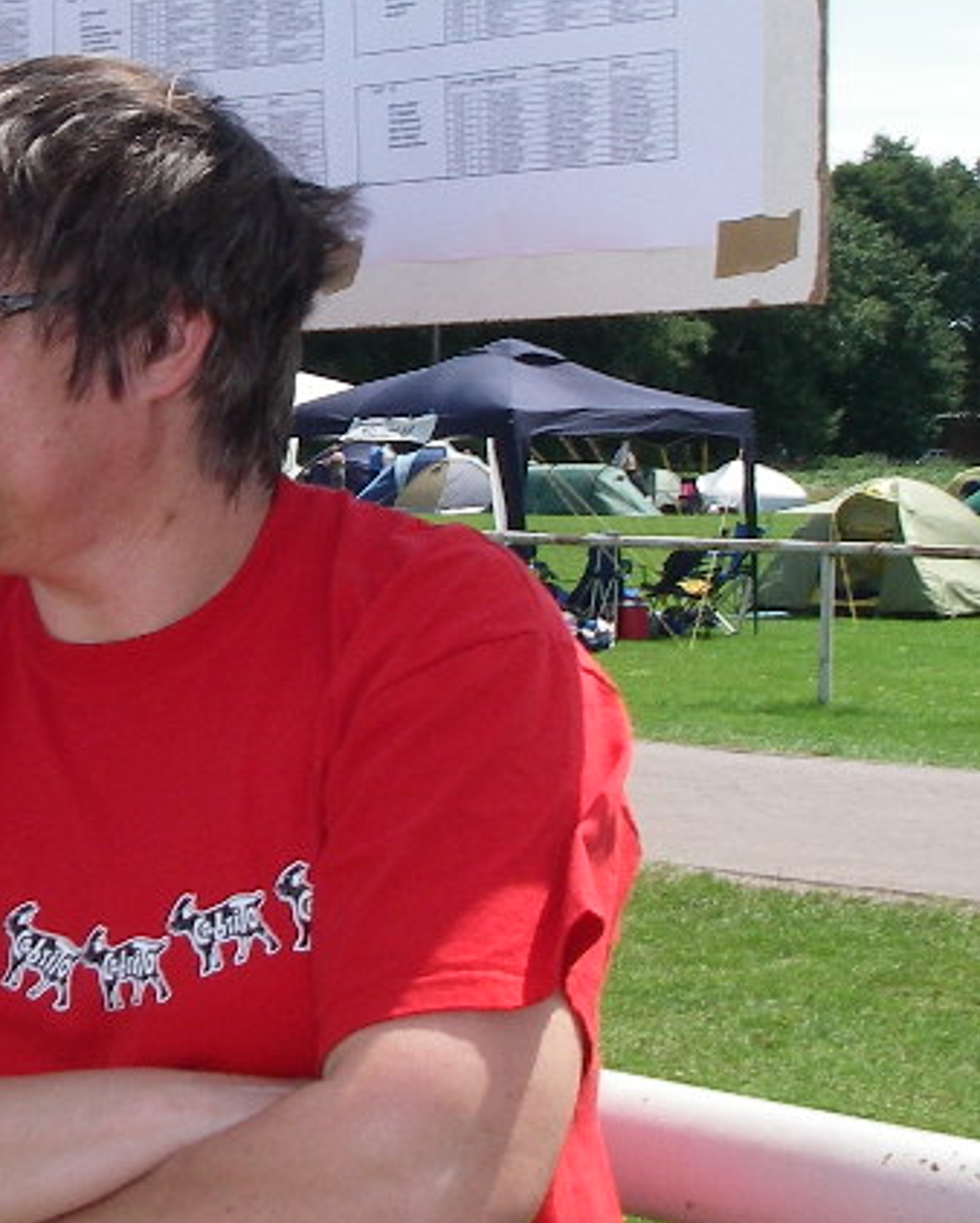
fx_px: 3261
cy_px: 310
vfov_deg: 21.1
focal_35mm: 90
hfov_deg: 16.8
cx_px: 64
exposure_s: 1/200
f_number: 6.6
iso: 64
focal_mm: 6.3
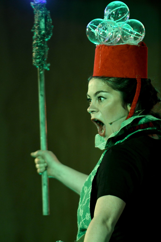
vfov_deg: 6.9
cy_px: 121
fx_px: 2013
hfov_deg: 4.6
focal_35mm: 300
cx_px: 80
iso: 2000
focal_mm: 200
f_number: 2.8
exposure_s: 1/125
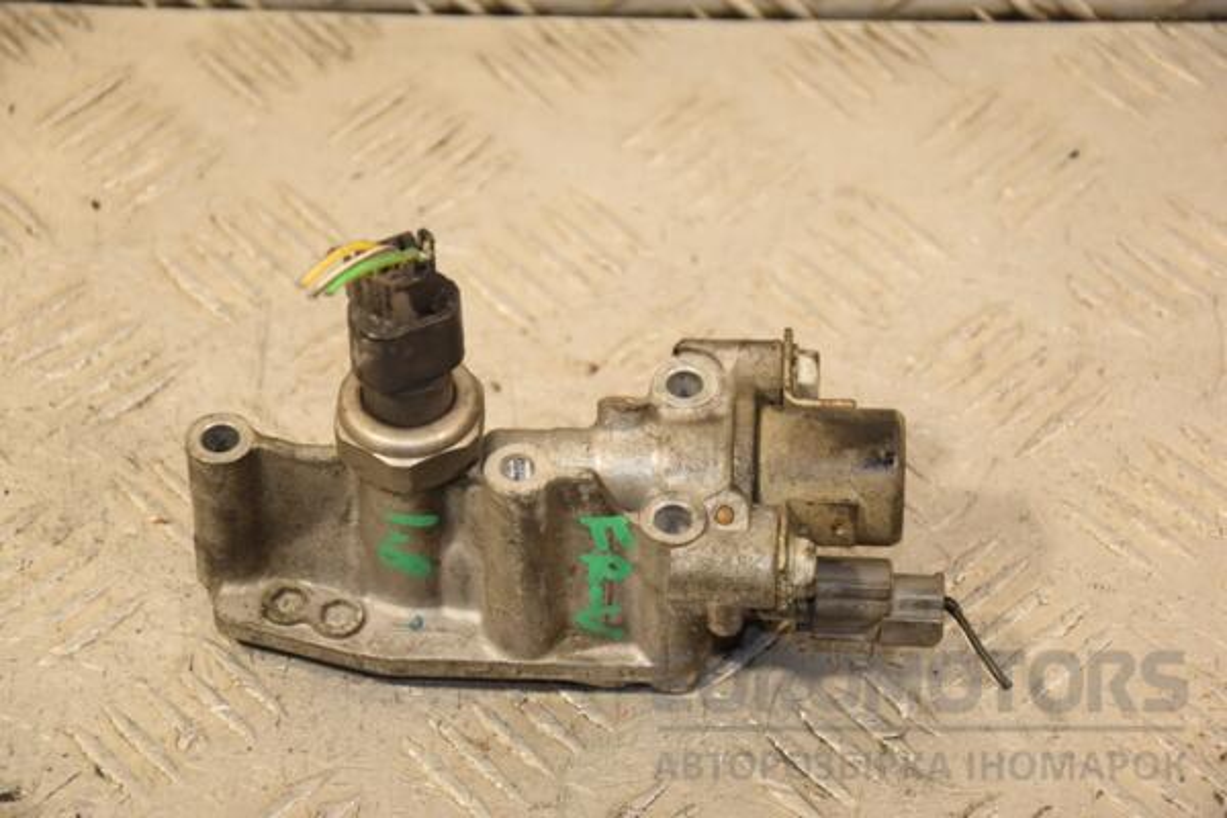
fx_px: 4345
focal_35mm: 128
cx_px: 614
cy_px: 409
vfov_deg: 10.8
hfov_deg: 16.1
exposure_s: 1/200
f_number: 5.6
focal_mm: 85
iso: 800
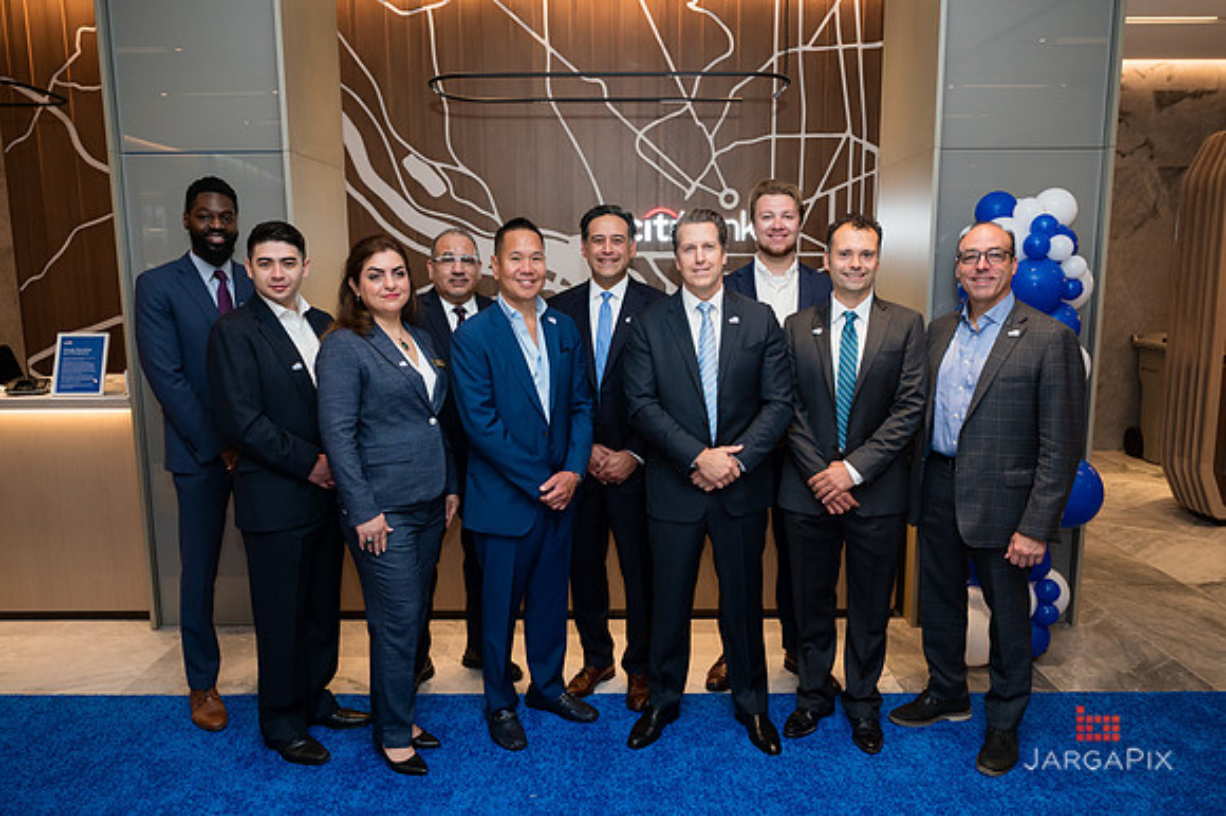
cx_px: 610
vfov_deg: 48.5
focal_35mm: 27
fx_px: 905
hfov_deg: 68.2
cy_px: 397
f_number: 4.5
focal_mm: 25.5
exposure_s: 1/160
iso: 640
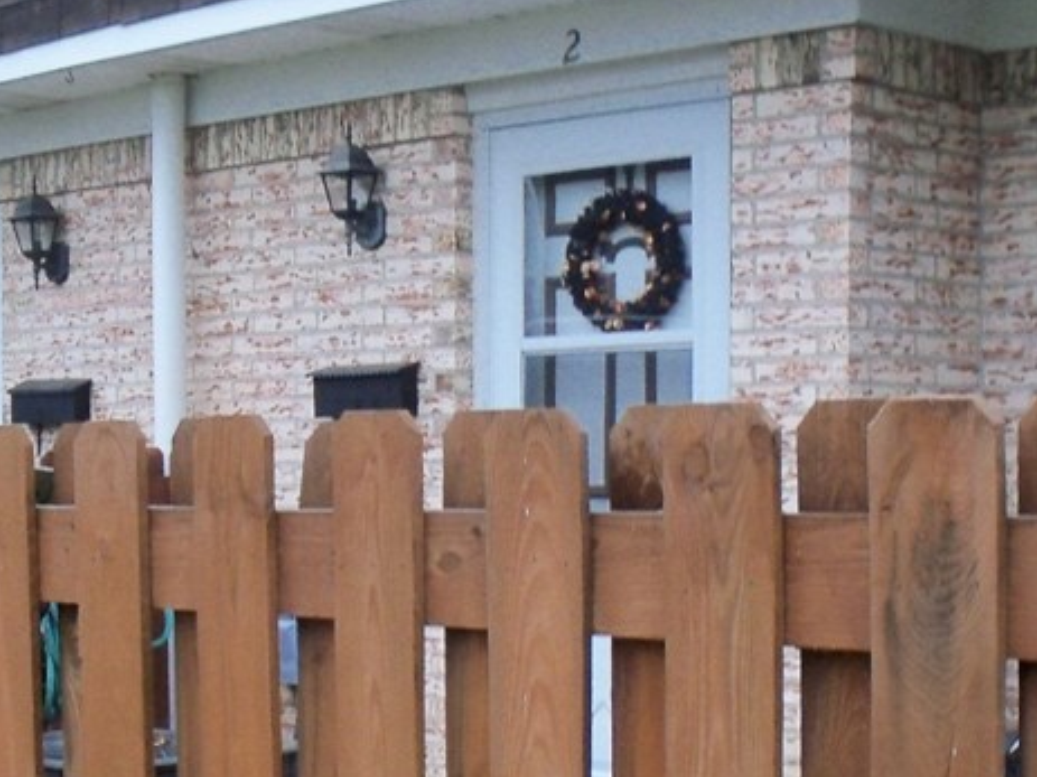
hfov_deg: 23.2
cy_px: 638
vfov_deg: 17.4
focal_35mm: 84
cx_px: 340
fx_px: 2516
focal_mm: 6.3
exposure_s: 1/80
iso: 250
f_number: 3.5
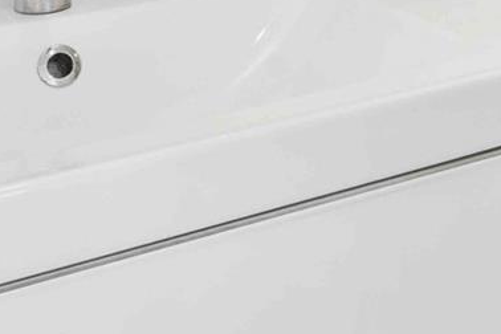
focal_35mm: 92
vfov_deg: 12.9
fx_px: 1280
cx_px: 547
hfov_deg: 21.1
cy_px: -335
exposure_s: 1/5
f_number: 10
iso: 100
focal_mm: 17
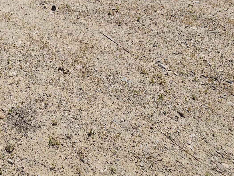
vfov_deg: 28.6
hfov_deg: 38.6
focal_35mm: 37
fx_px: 250
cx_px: -40
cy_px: -73
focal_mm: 2.2
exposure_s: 1/4233
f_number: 2.2
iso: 50
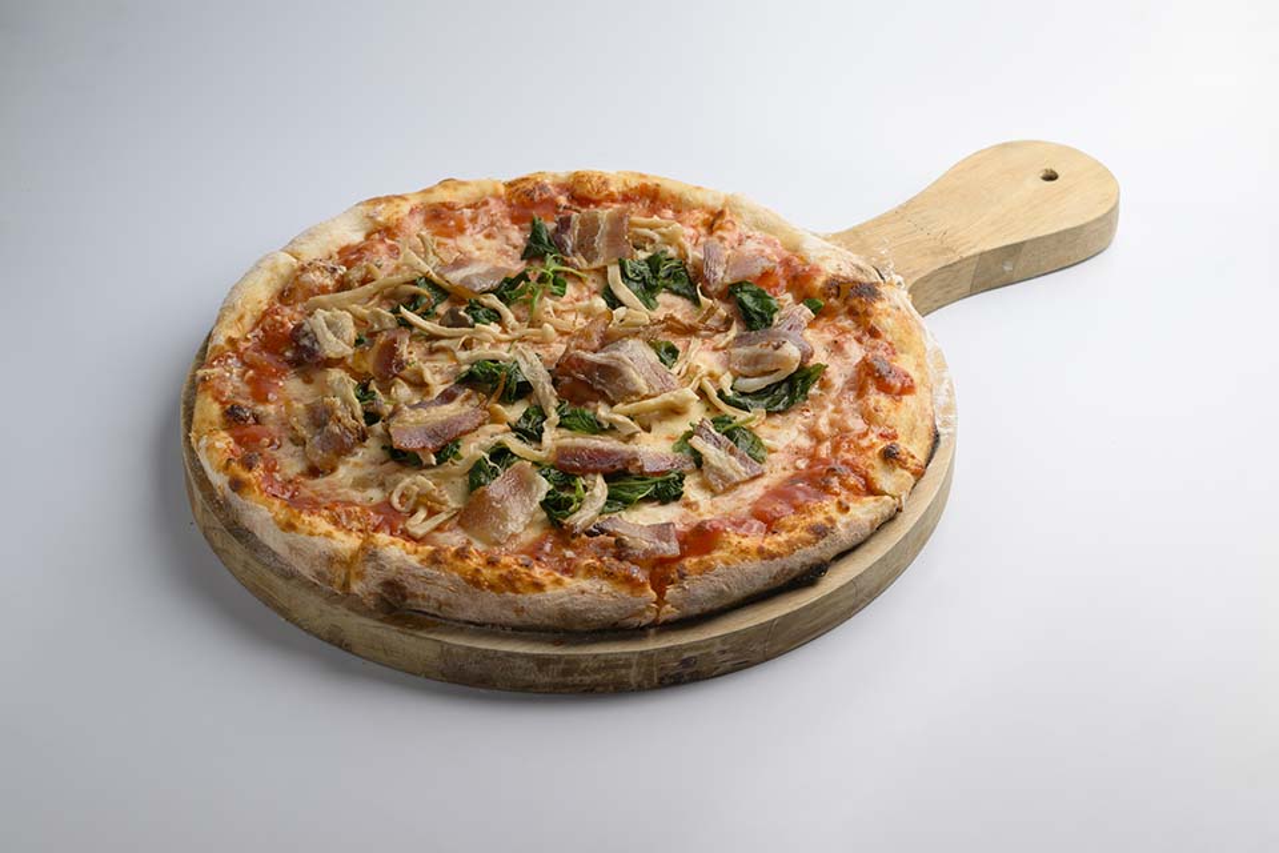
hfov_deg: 23.9
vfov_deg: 16.1
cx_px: 640
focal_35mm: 85
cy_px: 426
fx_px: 3020
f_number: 8.5
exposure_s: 1/200
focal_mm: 85
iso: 80
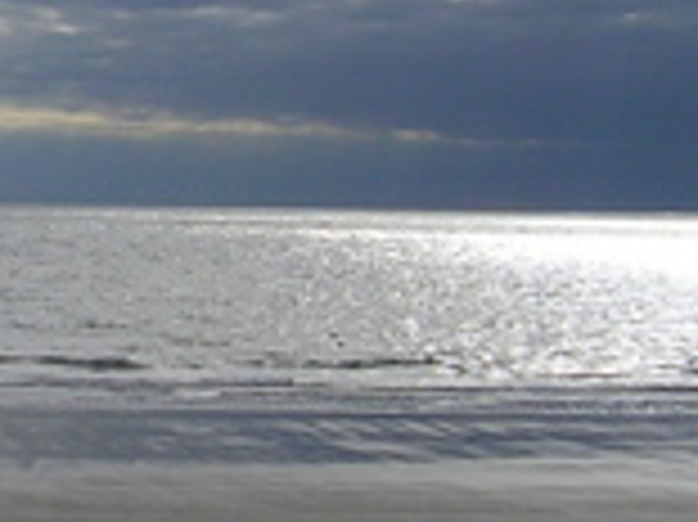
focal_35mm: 157
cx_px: -243
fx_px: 3163
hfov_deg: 12.2
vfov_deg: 9.4
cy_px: 144
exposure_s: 1/906
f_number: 5.6
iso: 50
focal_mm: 5.8
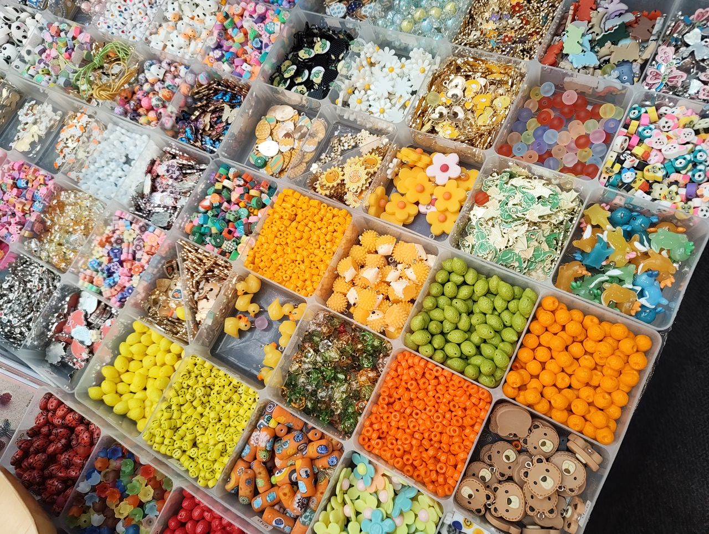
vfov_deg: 56.9
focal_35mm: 24
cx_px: 354
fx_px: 492
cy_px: 267
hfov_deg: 71.5
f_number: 1.88
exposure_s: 1/50
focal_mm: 5.56
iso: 231
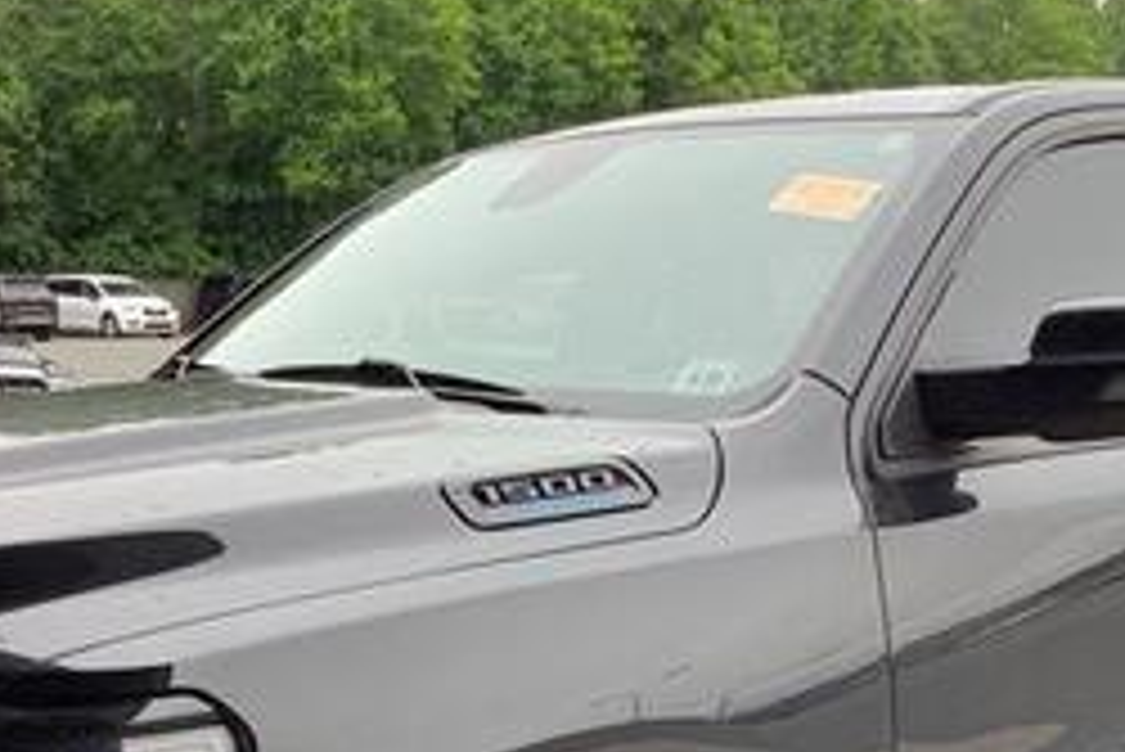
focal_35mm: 65
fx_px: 2032
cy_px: 784
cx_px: 608
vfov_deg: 20.2
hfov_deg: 30.9
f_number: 2.4
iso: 32
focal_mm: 3.3
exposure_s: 1/120
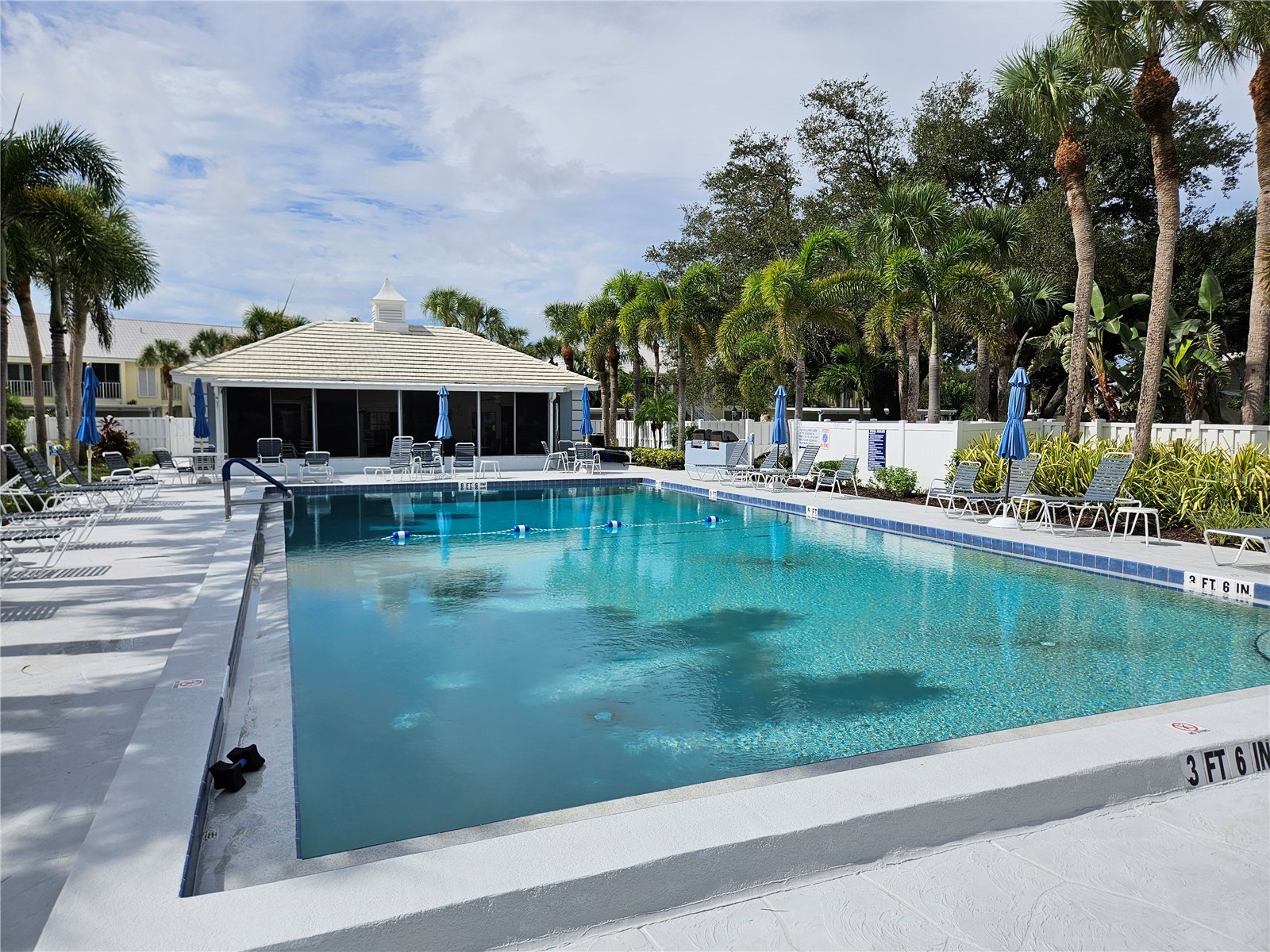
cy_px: 476
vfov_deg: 58.9
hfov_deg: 73.9
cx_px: 635
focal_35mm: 23
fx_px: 844
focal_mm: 5.4
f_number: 1.8
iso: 25
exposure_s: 1/4469
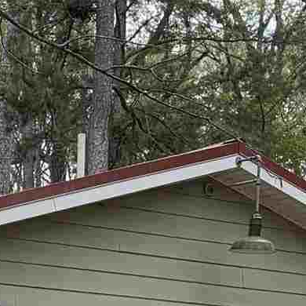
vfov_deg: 9.9
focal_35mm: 167
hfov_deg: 9.3
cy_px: 564
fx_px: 1670
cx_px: -432
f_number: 1.78
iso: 100
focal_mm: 6.76
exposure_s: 1/1292
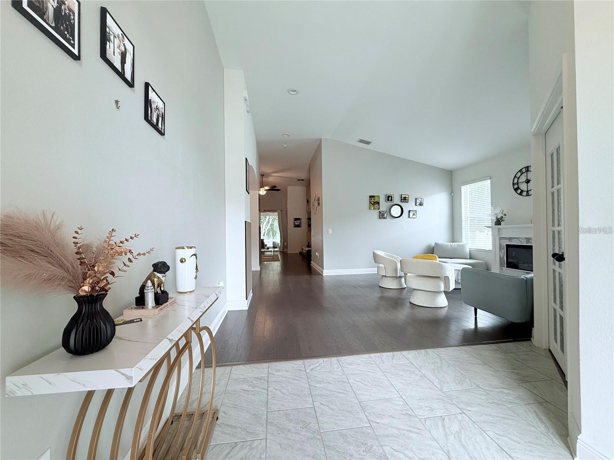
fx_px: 248
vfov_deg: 85.7
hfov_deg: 102.1
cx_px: 307
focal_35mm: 14
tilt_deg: +0.6
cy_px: 230
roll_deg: +0.4
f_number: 2.2
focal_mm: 2.22
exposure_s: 1/120
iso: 200
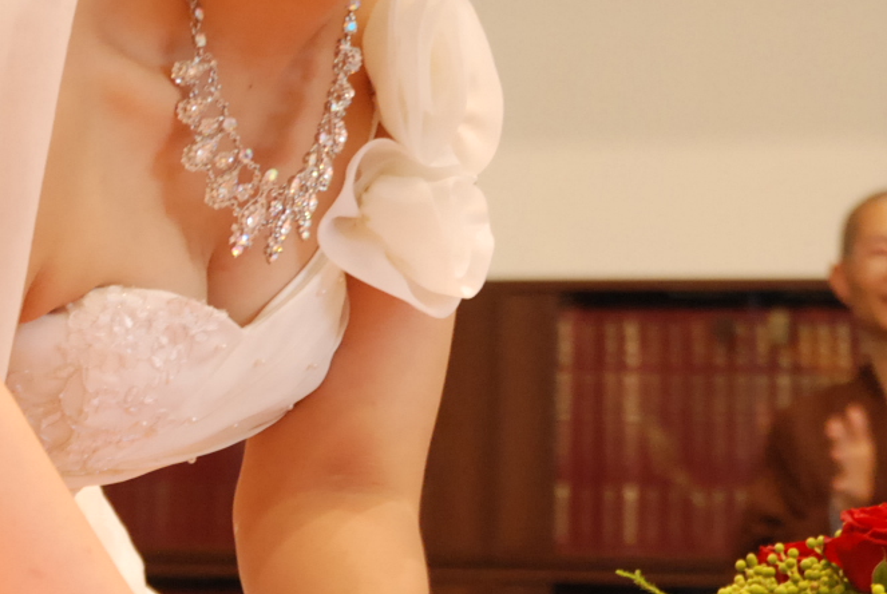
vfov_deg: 6.3
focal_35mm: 219
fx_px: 5403
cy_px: 99
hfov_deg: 9.4
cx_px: 342
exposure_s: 1/60
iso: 800
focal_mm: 50
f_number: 4.5
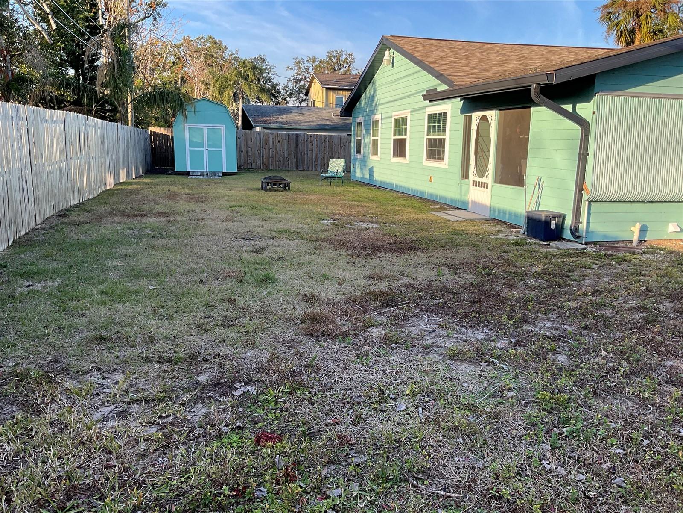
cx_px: 342
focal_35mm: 29
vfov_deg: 48.2
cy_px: 256
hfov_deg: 61.7
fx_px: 572
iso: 25
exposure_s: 1/378
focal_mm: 3
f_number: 1.8
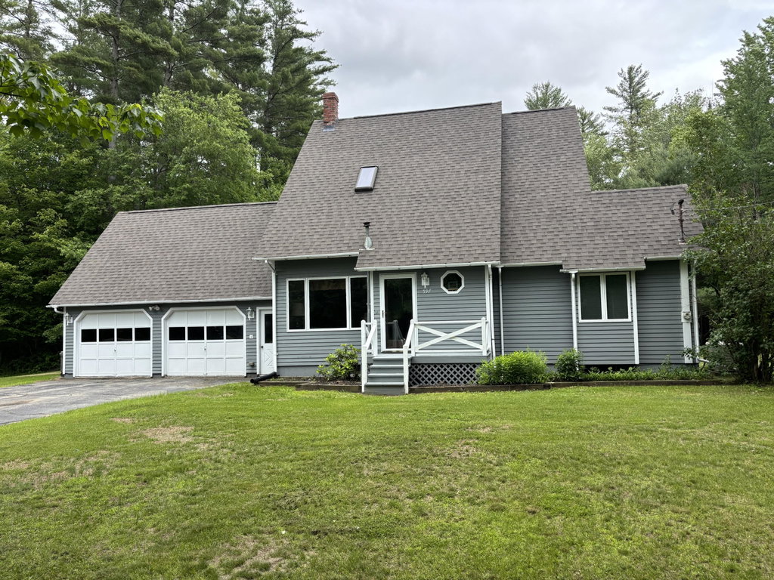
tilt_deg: +3.5
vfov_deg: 53.1
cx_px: 387
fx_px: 581
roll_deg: +1.7
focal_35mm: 26
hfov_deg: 67.3
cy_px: 290
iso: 50
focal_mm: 5.96
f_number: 1.6
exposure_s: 1/970
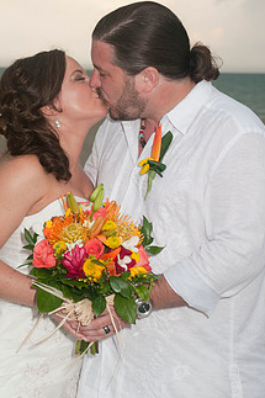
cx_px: 120
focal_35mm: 121
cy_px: 170
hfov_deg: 11.3
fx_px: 1337
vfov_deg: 16.9
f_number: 5.6
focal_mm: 58
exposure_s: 1/200
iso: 400
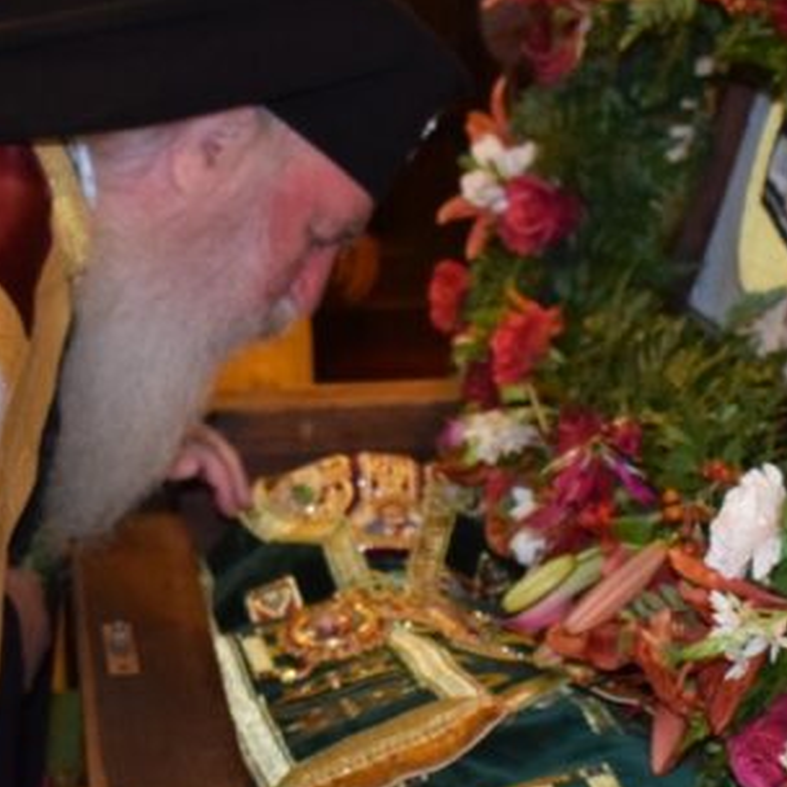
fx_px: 2763
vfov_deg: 16.2
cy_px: 462
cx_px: 476
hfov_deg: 16.2
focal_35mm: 107
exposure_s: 1/60
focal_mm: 25
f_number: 4
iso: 2500
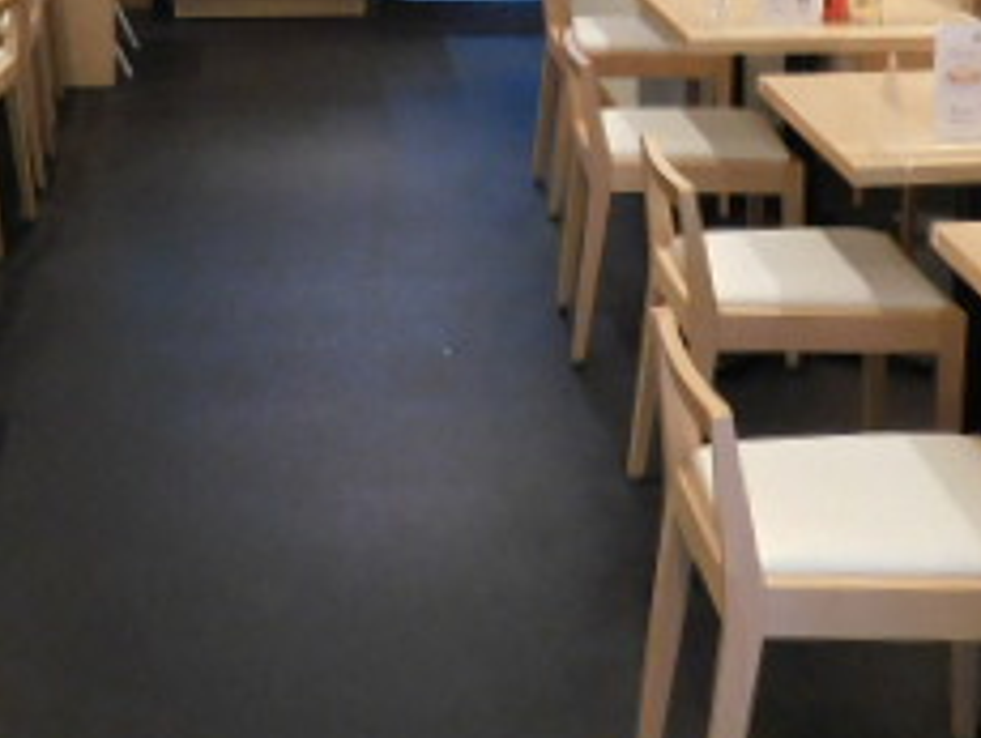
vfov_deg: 21.5
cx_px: 337
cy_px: -119
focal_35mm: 64
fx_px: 1816
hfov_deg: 30.0
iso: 320
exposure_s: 1/30
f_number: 3
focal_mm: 4
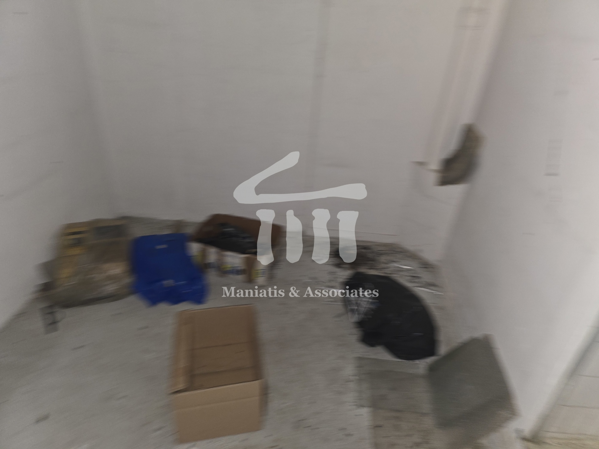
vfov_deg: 58.9
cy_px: 224
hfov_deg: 73.9
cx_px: 300
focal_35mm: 23
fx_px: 398
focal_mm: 6.3
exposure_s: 1/12
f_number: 1.7
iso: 125
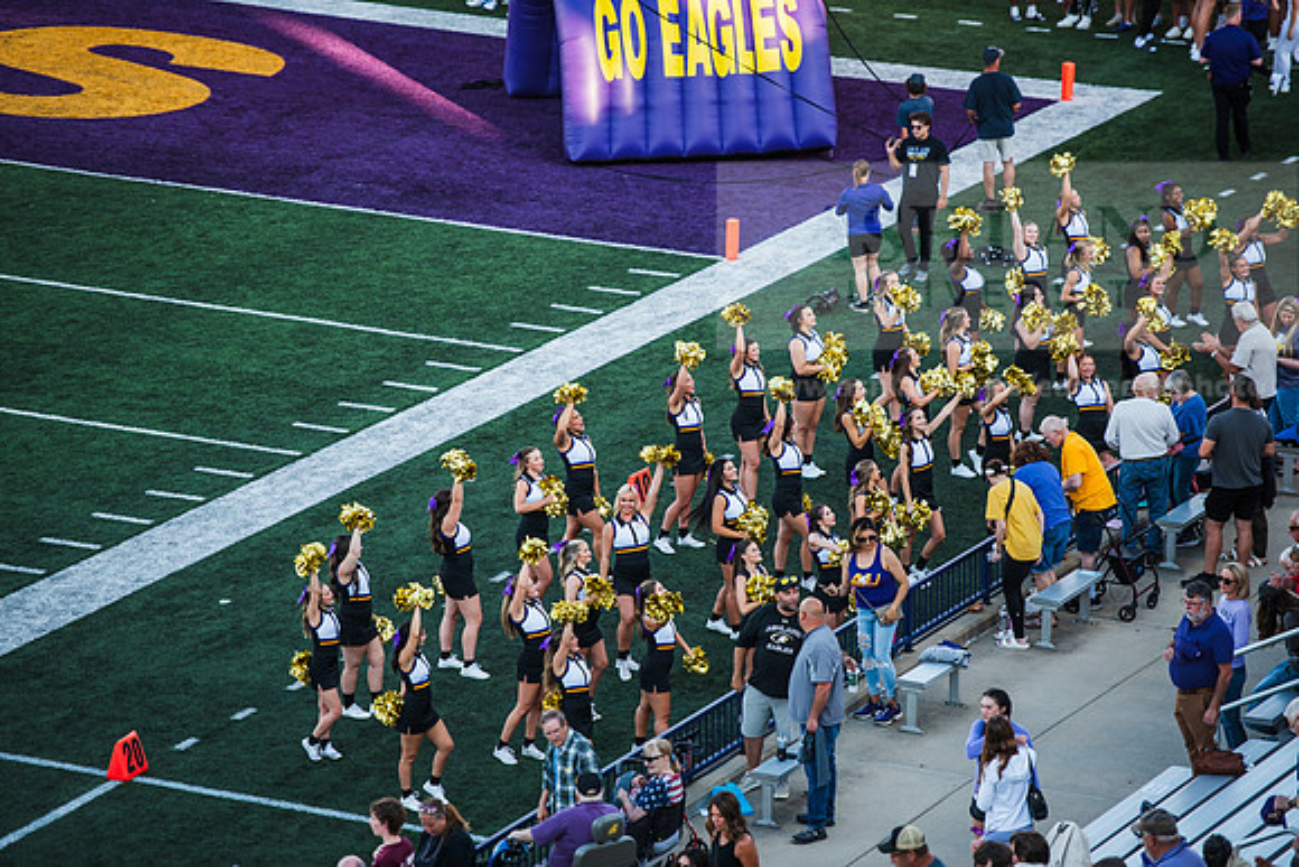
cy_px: 434
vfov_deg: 7.6
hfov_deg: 11.4
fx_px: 6496
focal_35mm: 180
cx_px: 650
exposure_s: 1/320
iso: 160
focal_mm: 180
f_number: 3.2
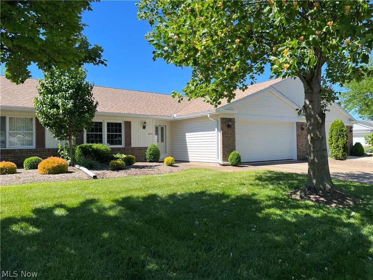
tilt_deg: +0.4
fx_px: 280
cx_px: 186
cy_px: 140
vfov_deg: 53.1
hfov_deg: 67.3
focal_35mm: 26
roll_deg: +1.0
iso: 50
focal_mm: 5.7
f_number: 1.5
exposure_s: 1/1838
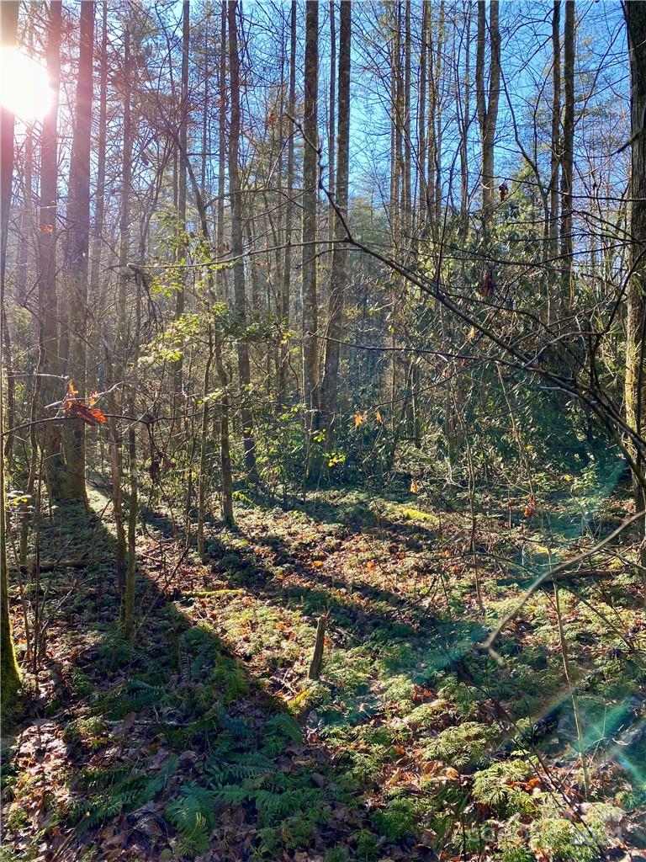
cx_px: 323
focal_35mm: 26
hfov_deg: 53.1
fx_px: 647
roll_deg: -1.7
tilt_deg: +3.9
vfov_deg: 67.3
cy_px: 431
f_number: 1.8
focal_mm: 4.25
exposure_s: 1/249
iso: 32
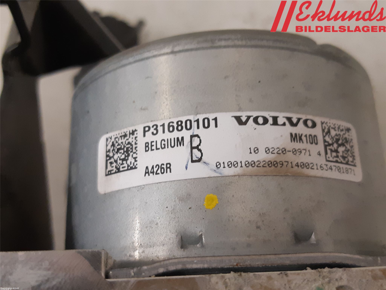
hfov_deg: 67.3
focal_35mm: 26
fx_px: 290
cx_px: 193
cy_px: 145
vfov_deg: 53.1
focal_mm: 3.93
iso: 200
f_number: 1.7
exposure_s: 1/50
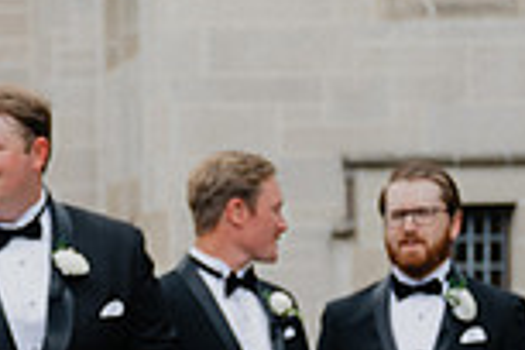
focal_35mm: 177
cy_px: 406
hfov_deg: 11.3
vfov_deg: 7.7
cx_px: -137
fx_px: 2581
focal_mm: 43
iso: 64
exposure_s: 1/250
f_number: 2.8
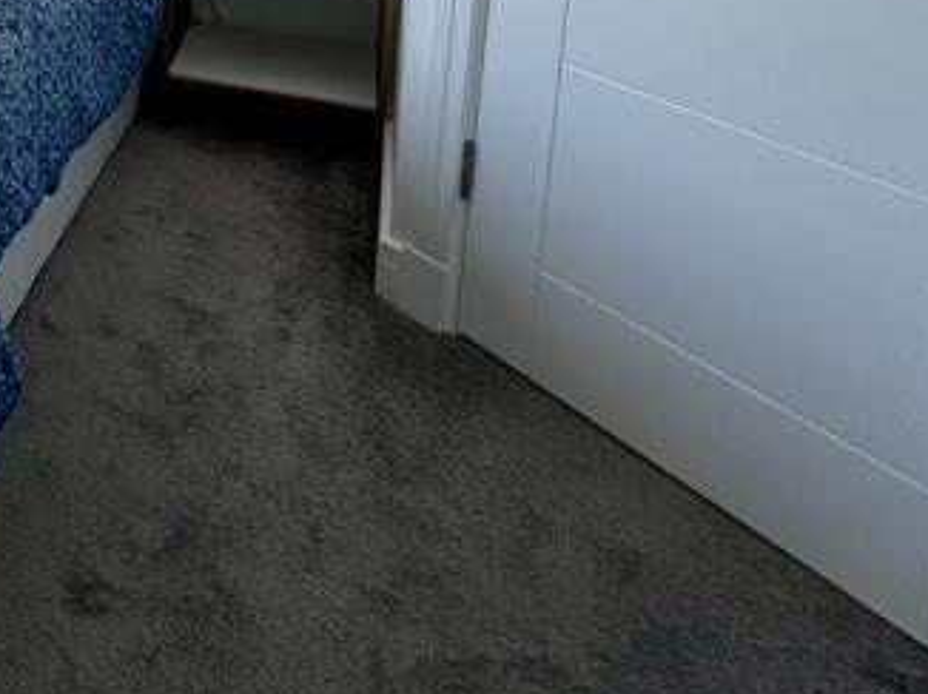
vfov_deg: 27.9
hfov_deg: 29.6
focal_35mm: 44
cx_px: -404
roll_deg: +0.4
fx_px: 1179
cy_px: -179
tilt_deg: -8.1
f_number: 2.2
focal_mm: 2.22
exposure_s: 1/189
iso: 40
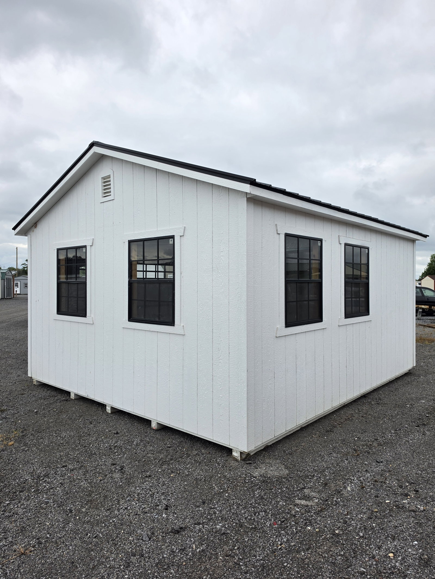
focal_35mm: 23
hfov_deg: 58.9
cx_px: 218
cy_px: 290
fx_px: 385
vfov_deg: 73.9
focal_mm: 6.5
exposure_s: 1/3050
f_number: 1.4
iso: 64
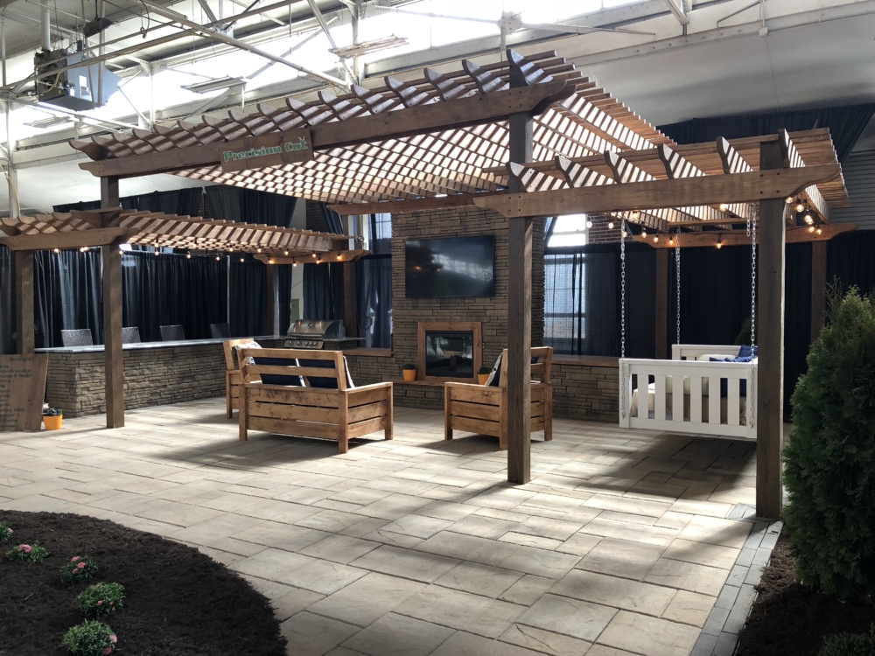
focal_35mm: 28
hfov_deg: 63.4
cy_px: 328
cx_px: 438
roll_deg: -0.8
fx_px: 708
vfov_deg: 49.7
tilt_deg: -2.8
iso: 25
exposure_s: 1/30
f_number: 1.8
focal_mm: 4
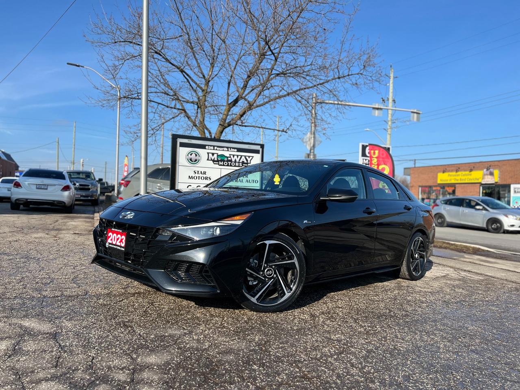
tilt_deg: +0.7
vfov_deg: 53.1
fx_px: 391
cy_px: 195
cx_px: 260
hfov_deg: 67.3
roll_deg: -2.0
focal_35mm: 26
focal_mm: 5.7
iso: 50
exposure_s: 1/3460
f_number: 1.5
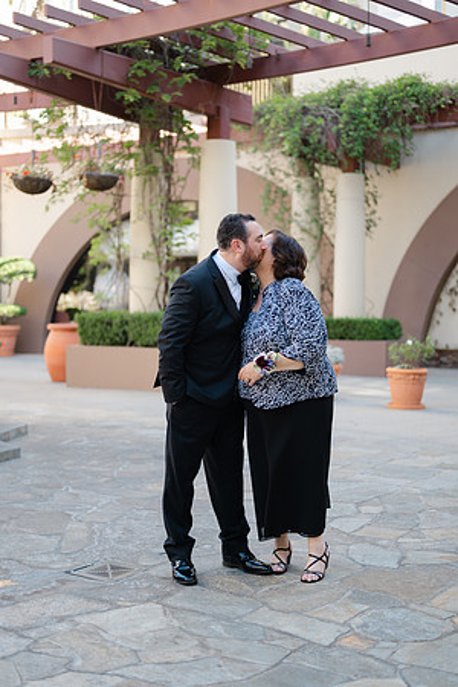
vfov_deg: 39.6
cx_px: 229
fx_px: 954
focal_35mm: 50
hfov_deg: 27.0
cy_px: 344
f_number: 1.8
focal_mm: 50
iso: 64
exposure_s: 1/320
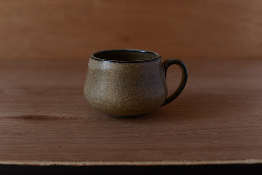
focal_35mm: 53
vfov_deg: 25.5
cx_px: 125
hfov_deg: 37.5
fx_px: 386
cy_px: 89
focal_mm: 50
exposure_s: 1/100
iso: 500
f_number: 3.5
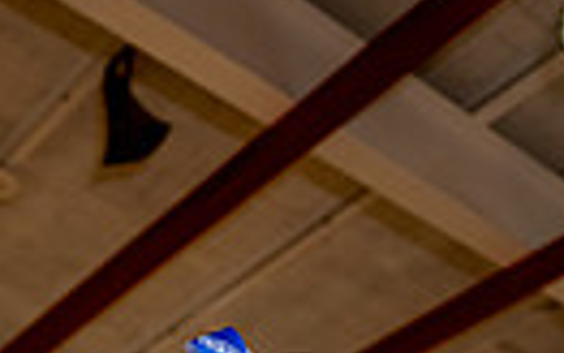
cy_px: 908
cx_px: 166
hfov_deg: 24.4
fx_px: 1292
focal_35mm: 84
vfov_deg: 11.9
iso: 100
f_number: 1.4
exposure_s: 1/640
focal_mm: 24
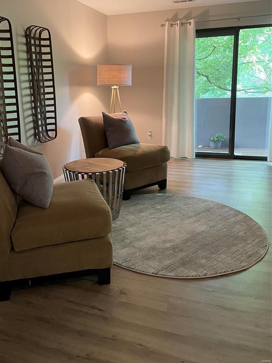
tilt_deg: -11.0
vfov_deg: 57.9
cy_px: 147
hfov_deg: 45.2
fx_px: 325
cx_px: 110
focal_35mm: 31
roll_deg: +2.2
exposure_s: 1/60
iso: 320
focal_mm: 4.2
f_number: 1.6
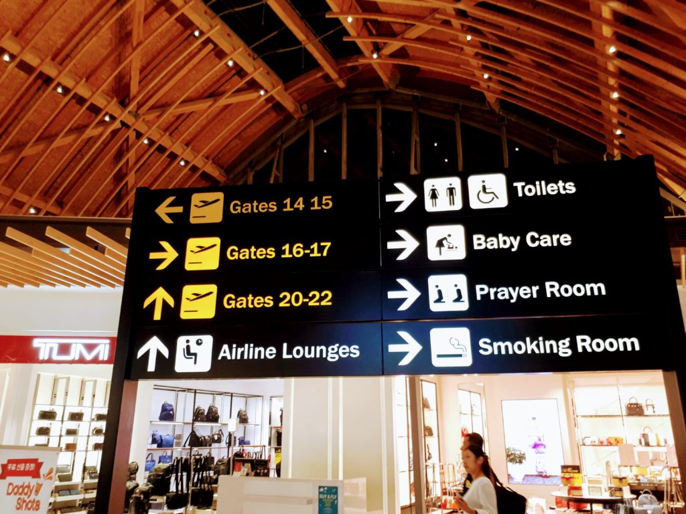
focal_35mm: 27
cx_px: 343
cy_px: 257
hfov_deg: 65.3
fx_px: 535
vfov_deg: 51.4
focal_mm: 3.6
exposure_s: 1/30
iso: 100
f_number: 1.9
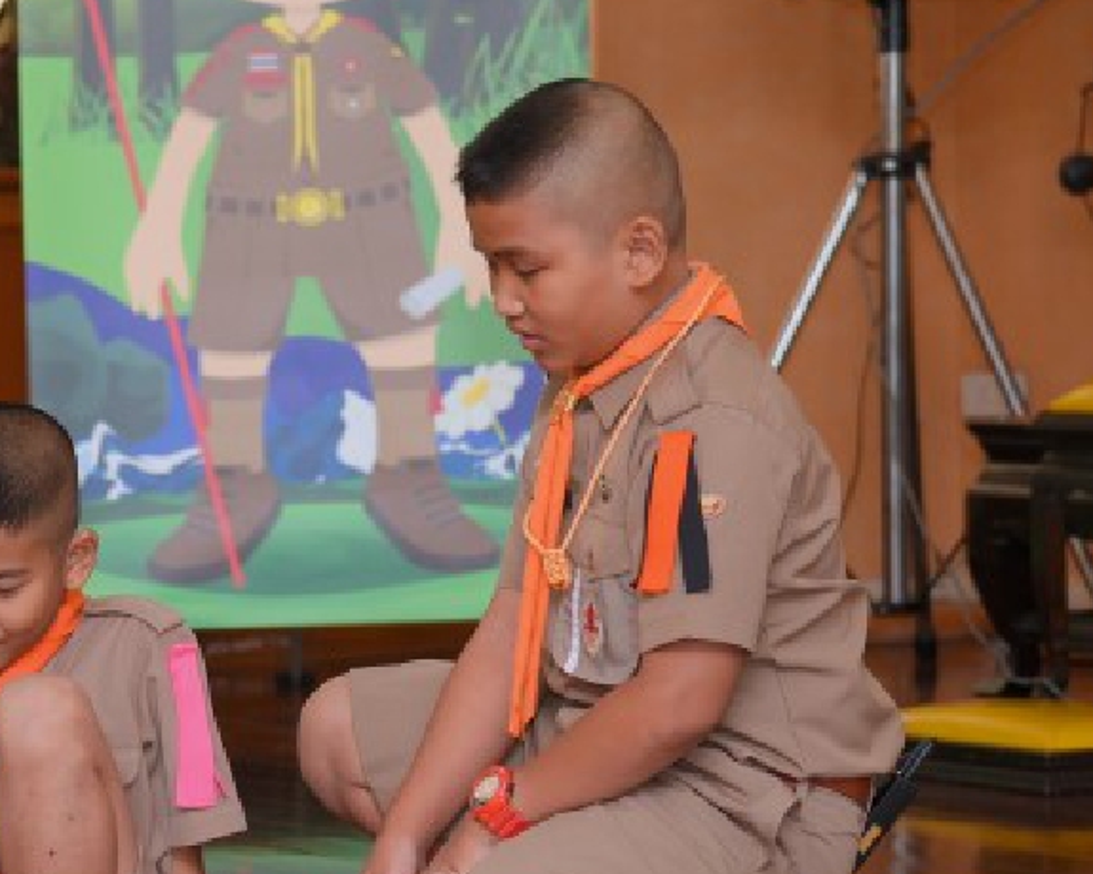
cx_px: 13
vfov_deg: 6.6
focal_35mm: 235
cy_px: 643
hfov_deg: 8.2
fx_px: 7602
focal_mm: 120
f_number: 5.6
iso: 800
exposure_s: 1/40
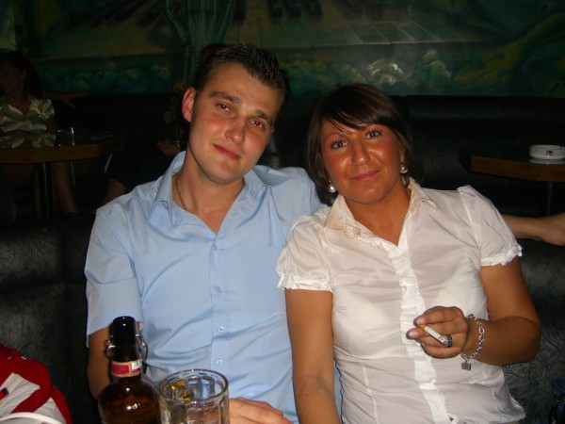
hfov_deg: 49.0
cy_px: 212
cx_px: 282
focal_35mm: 38
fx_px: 620
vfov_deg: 37.7
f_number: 2.8
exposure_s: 1/60
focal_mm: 7.9
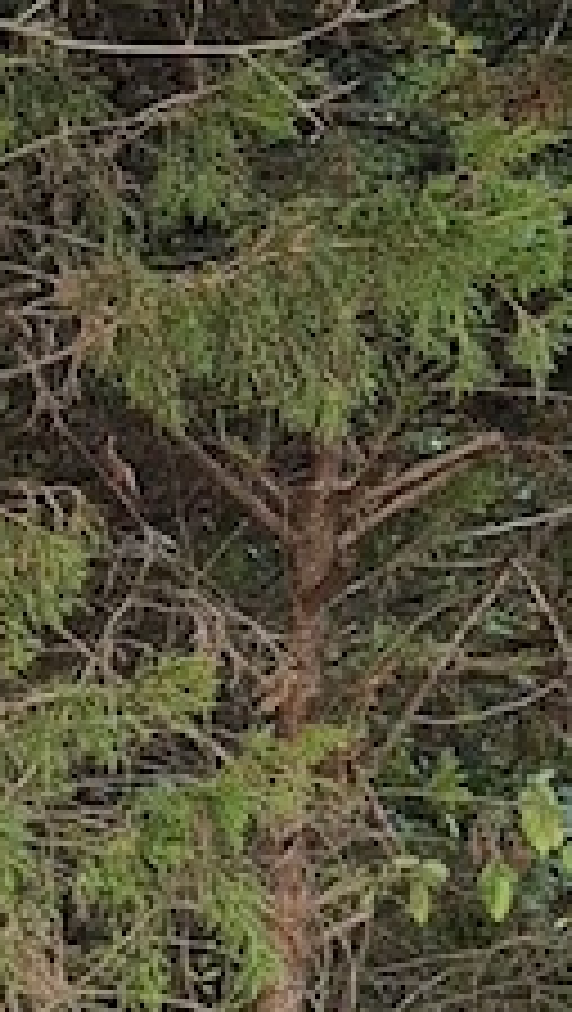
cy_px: 63
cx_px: 1779
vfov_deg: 12.0
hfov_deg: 6.2
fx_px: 4787
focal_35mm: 178
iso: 160
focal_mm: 5.4
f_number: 1.8
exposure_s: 1/180
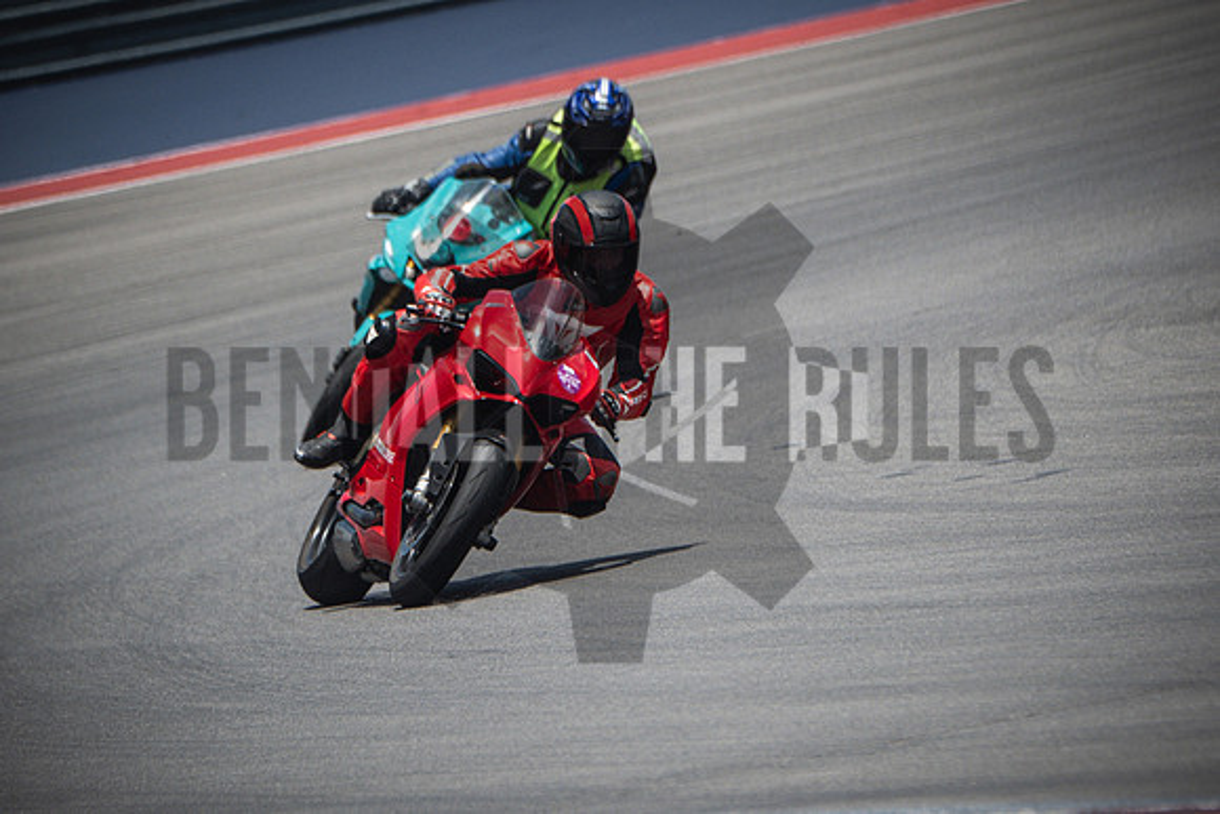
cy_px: 407
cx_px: 610
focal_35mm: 600
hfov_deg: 3.4
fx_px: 20337
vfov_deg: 2.3
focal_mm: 400
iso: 640
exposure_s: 1/2000
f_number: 5.6
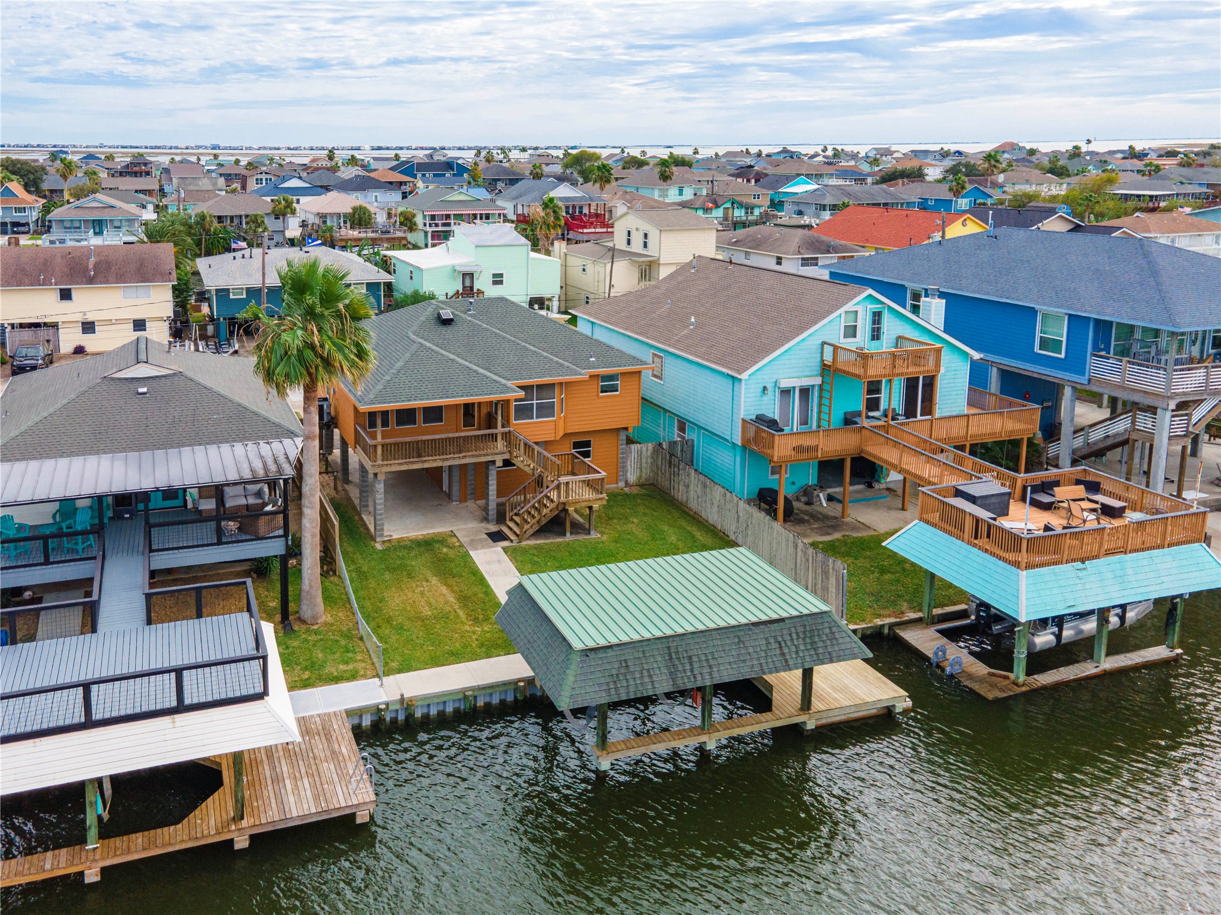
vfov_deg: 56.8
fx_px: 847
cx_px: 610
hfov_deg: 71.6
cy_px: 458
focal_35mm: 24
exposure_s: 1/640
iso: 100
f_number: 2.8
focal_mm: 4.5
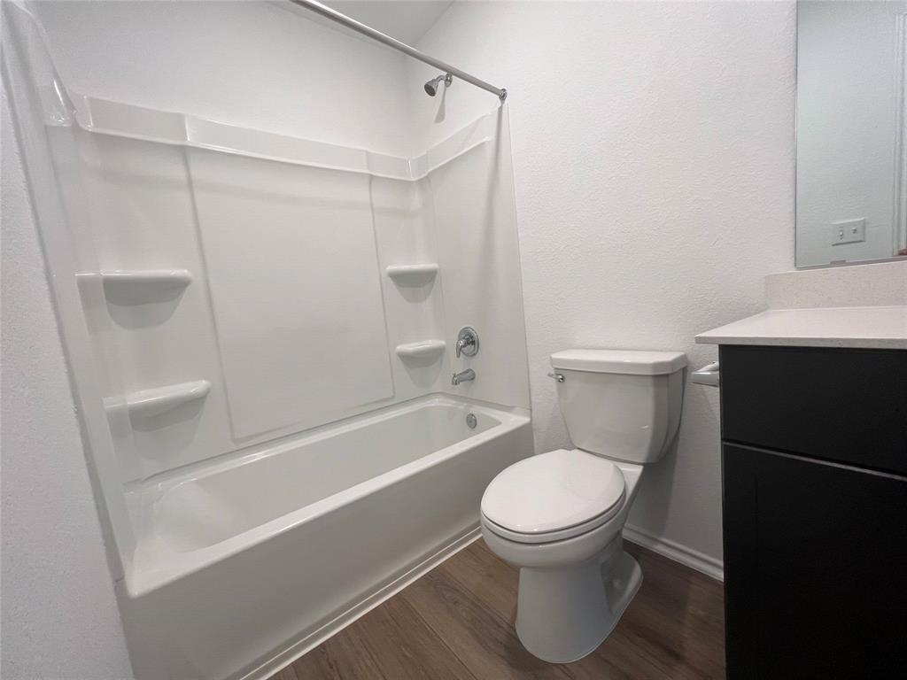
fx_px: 341
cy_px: 340
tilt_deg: -4.1
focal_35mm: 13
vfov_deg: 89.9
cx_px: 454
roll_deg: +5.7
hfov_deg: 106.2
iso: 125
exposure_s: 1/120
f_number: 1.8
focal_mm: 1.57
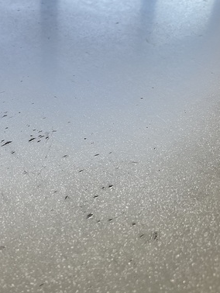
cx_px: 16
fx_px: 372
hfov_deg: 31.2
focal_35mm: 44
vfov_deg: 42.9
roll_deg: +4.2
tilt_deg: -38.2
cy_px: 142
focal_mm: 5.7
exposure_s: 1/116
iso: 125
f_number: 1.5
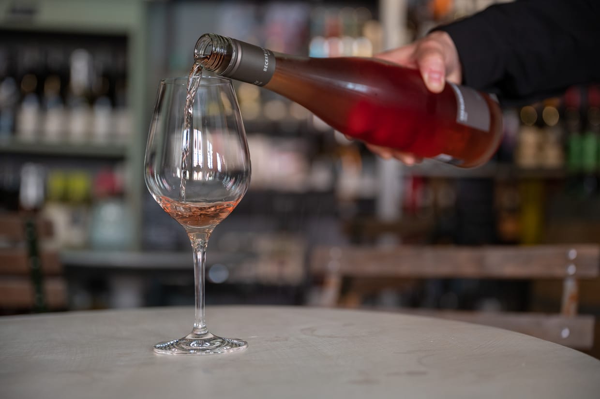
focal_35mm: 55
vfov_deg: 24.6
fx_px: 916
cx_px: 300
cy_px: 200
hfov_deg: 36.3
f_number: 2.8
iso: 640
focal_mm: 55
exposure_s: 1/160
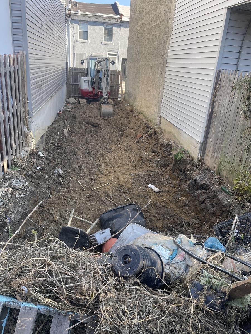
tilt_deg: -21.2
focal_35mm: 26
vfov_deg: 67.3
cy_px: 167
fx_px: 251
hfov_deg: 53.1
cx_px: 126
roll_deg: -2.7
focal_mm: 5.1
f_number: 1.6
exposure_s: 1/319
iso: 32
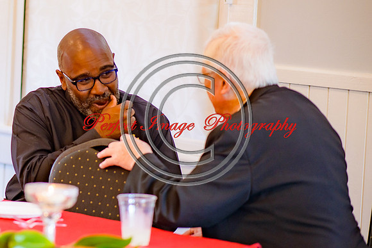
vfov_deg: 6.2
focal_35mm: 220
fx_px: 2276
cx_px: -18
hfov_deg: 9.3
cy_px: 85
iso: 200
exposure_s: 1/125
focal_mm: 105
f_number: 1.8
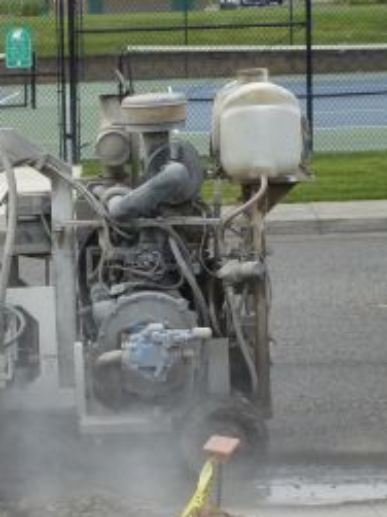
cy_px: 389
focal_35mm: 156
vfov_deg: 12.6
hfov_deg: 9.4
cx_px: -76
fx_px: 2327
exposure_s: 1/250
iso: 100
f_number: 4.1
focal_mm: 8.7
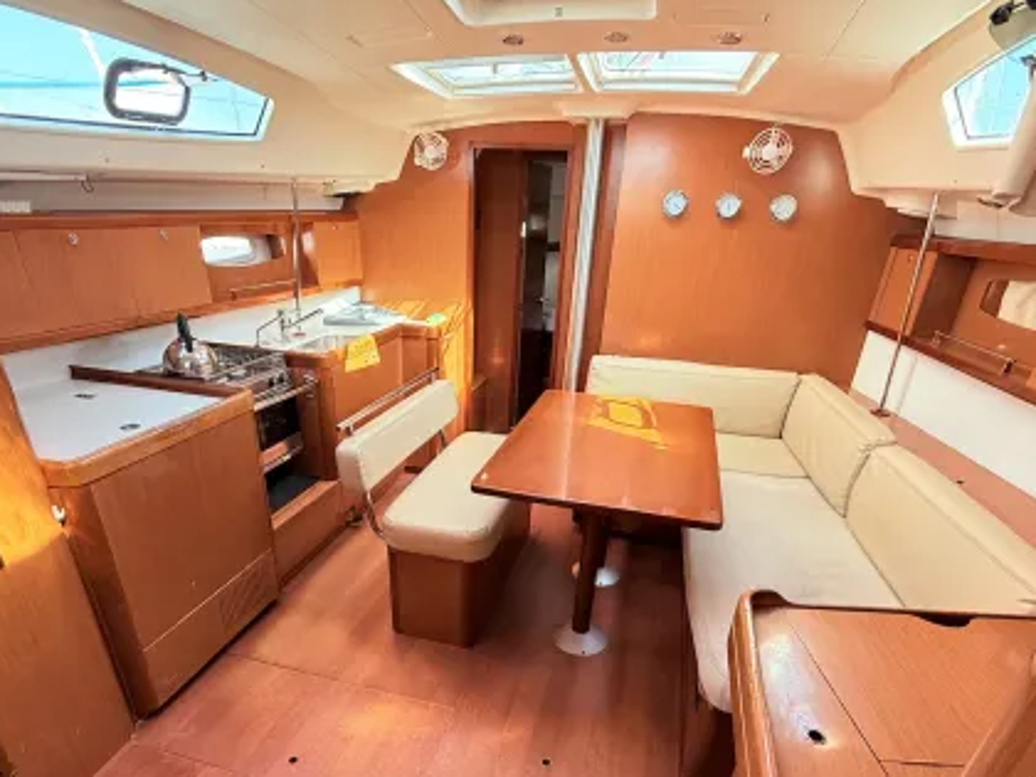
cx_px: 493
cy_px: 528
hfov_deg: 81.7
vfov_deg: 64.0
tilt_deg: -27.4
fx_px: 599
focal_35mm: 20
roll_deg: -0.6
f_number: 2.2
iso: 160
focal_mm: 2.22
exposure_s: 1/99
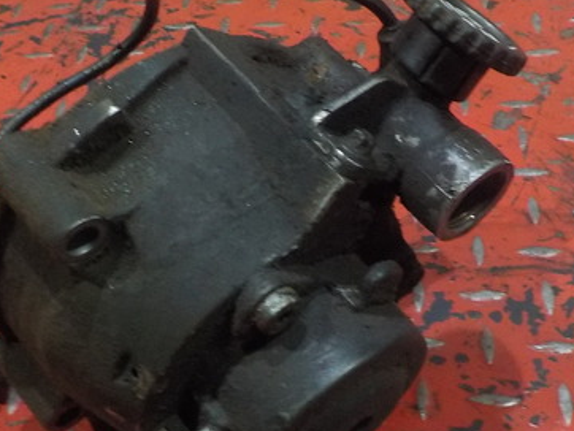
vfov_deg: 27.4
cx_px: 319
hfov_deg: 36.1
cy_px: 274
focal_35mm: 53
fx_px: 879
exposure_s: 1/15
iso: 800
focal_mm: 4.1
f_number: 3.3
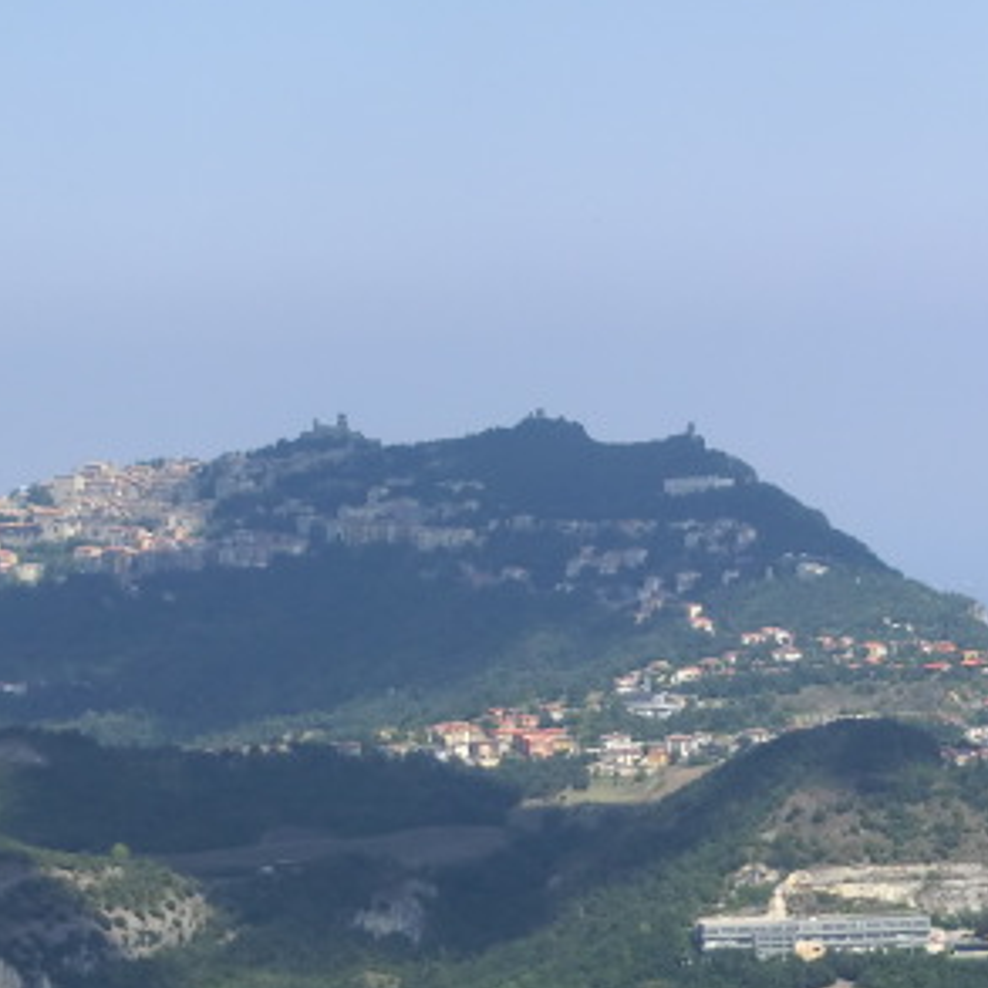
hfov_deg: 7.3
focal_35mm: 239
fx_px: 7718
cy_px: 681
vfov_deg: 7.3
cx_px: 688
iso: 80
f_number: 5.7
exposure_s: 1/500
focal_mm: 21.94
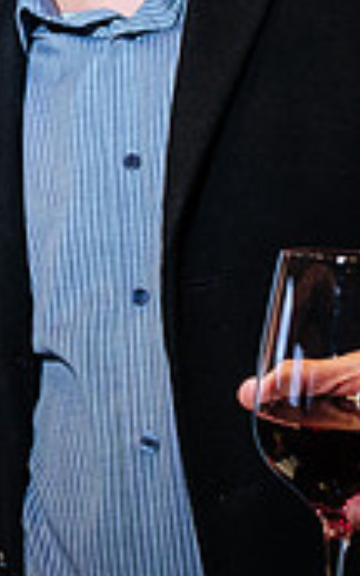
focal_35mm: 125
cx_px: -180
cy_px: 196
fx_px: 1964
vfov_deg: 16.7
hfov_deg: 10.1
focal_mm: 22
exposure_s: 1/60
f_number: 4
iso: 640
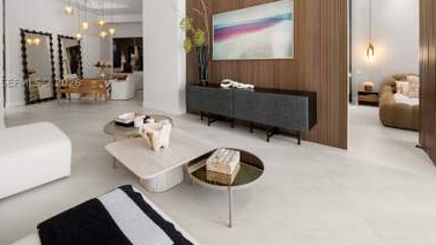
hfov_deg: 99.3
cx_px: 209
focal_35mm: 16
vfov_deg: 65.3
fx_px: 185
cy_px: 82
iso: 400
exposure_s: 1/40
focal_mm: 12
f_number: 8
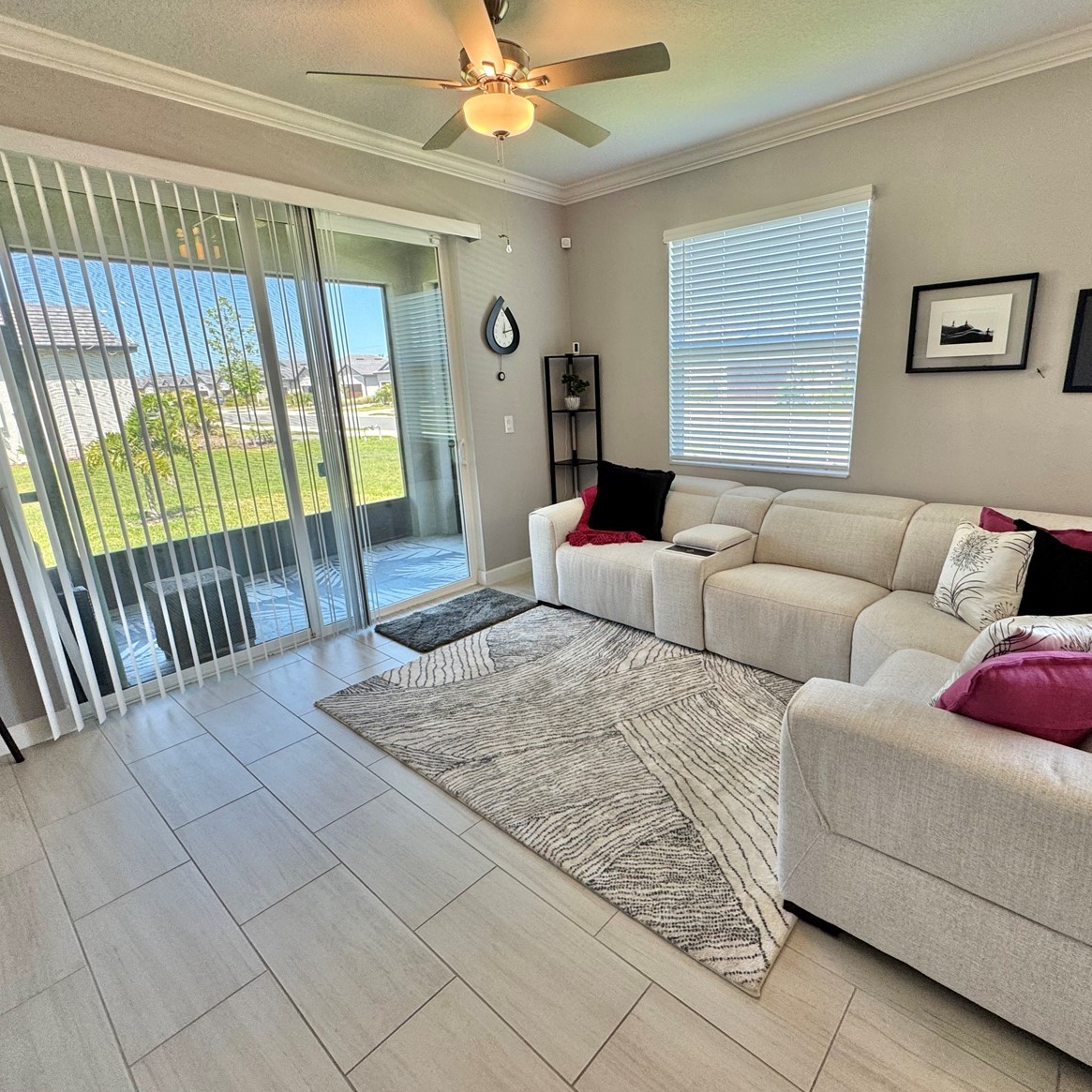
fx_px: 607
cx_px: 608
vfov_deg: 84.0
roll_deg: +1.7
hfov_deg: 83.6
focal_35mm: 17
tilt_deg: -15.1
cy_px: 542
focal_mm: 2.22
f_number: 2.2
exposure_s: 1/120
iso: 100
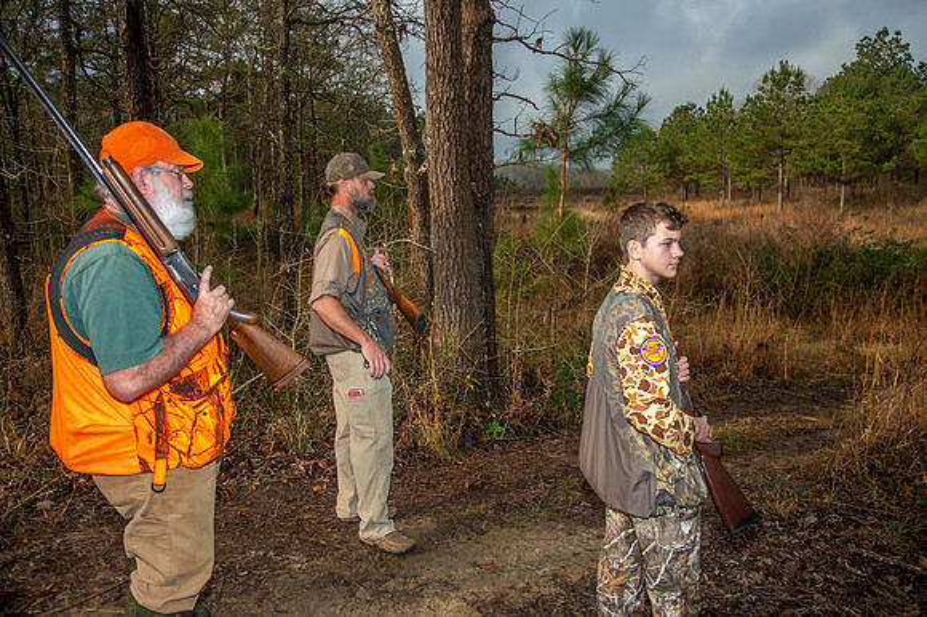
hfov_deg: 62.0
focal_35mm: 30
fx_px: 772
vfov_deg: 43.6
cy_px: 308
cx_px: 464
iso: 250
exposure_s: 1/250
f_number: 9
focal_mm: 30
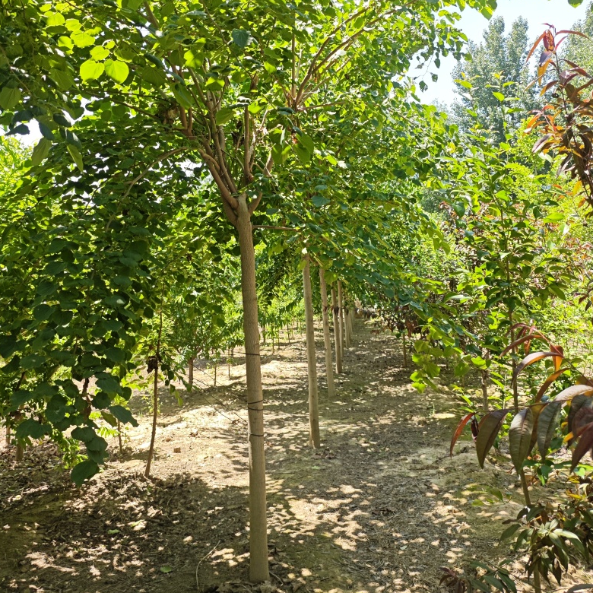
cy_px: 203
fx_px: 562
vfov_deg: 54.6
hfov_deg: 55.6
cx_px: 294
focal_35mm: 29
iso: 50
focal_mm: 5.84
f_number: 1.6
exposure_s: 1/646
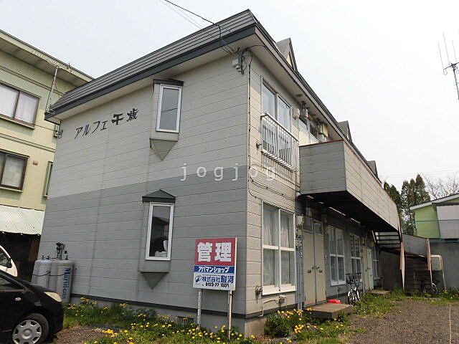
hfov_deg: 71.6
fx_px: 318
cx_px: 230
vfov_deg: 56.8
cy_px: 172
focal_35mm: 24
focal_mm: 4.3
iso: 100
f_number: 7.8
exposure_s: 1/250
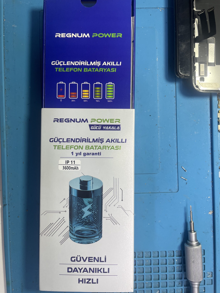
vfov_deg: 67.3
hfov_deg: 53.1
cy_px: 146
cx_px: 110
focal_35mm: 26
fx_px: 220
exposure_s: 1/100
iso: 64
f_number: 1.6
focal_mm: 4.2
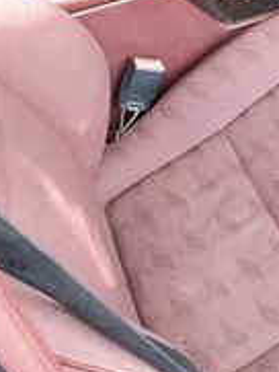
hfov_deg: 19.1
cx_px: 306
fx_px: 794
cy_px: -111
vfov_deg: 23.3
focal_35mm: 74
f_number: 1.9
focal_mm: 3.6
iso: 200
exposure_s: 1/50
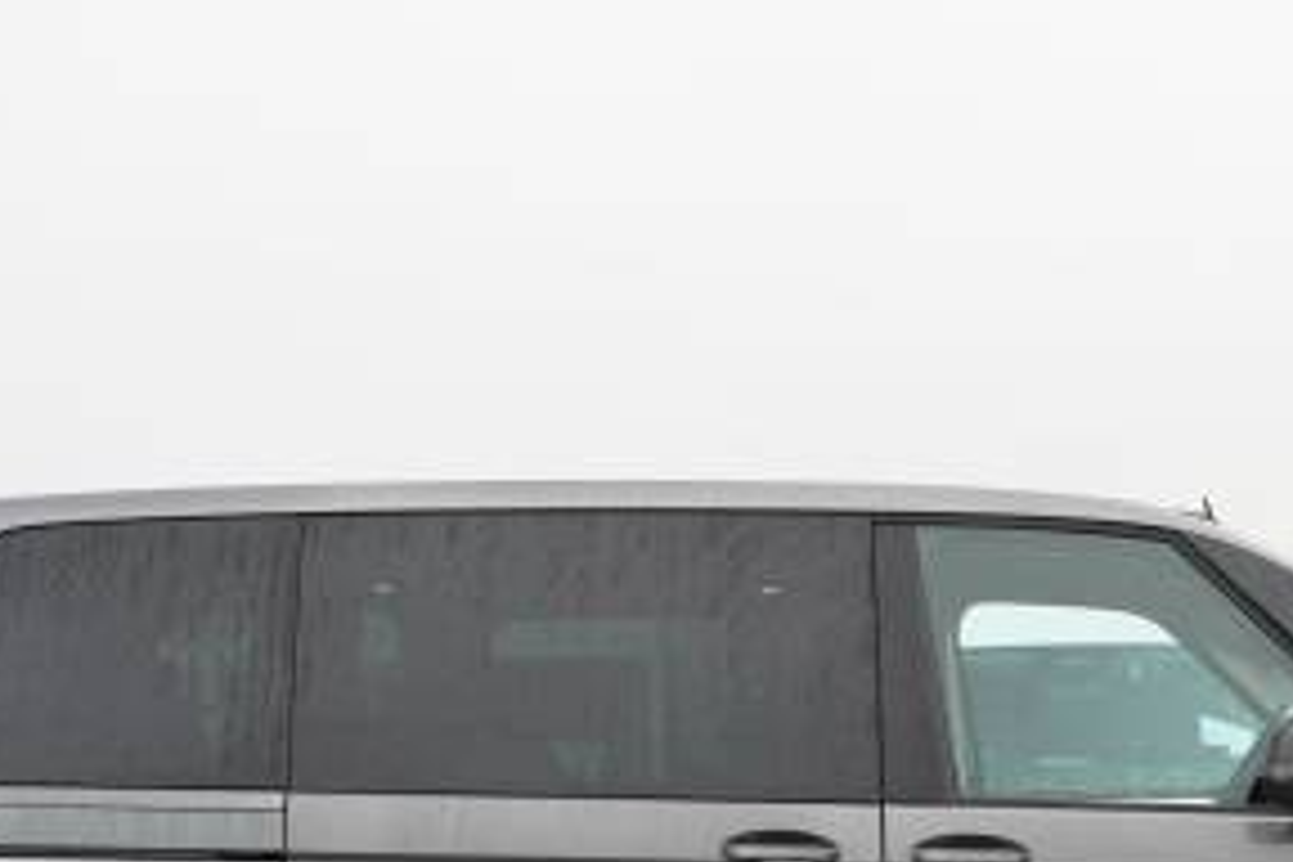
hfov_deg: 19.6
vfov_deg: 13.0
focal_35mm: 104
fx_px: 3735
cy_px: 907
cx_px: 907
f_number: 4
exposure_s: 1/60
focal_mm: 46.9
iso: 100
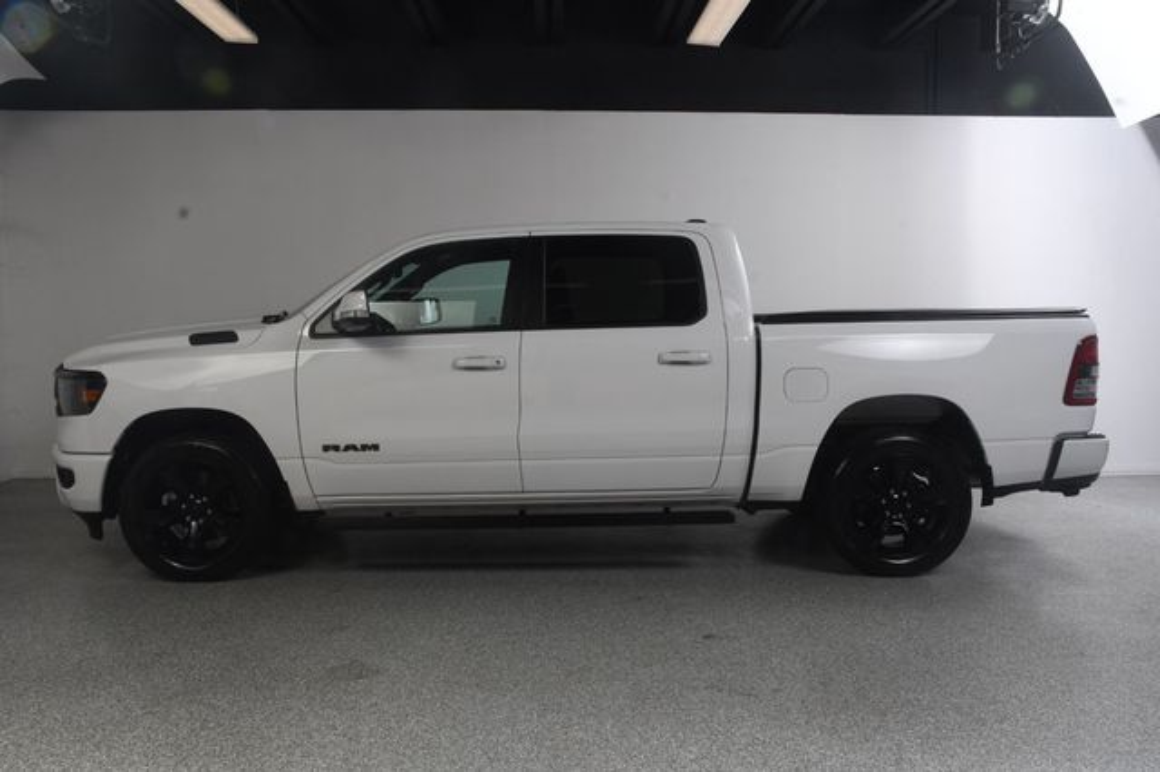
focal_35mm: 33
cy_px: 386
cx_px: 580
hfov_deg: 57.2
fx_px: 1063
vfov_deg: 39.9
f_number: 13
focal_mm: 22
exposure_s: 1/160
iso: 100
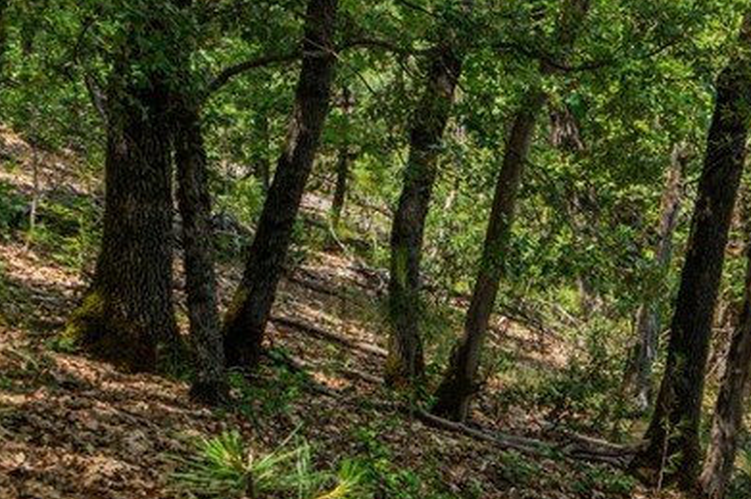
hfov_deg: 23.9
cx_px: 933
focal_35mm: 76
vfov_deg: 17.8
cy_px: 384
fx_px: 1584
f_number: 5.6
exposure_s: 1/100
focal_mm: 29
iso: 100
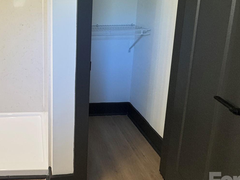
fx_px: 201
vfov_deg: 45.5
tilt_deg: -11.1
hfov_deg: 55.8
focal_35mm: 29
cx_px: 38
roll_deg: +1.1
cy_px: 33
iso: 200
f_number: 2.2
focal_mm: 2.22
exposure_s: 1/120
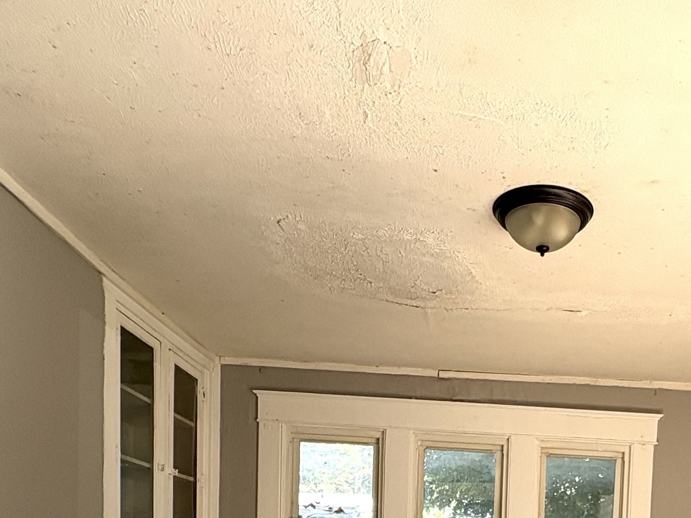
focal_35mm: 36
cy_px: 598
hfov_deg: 49.0
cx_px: 533
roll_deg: -1.4
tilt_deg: -2.2
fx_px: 719
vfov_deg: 33.4
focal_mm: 2.22
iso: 40
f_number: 2.2
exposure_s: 1/99
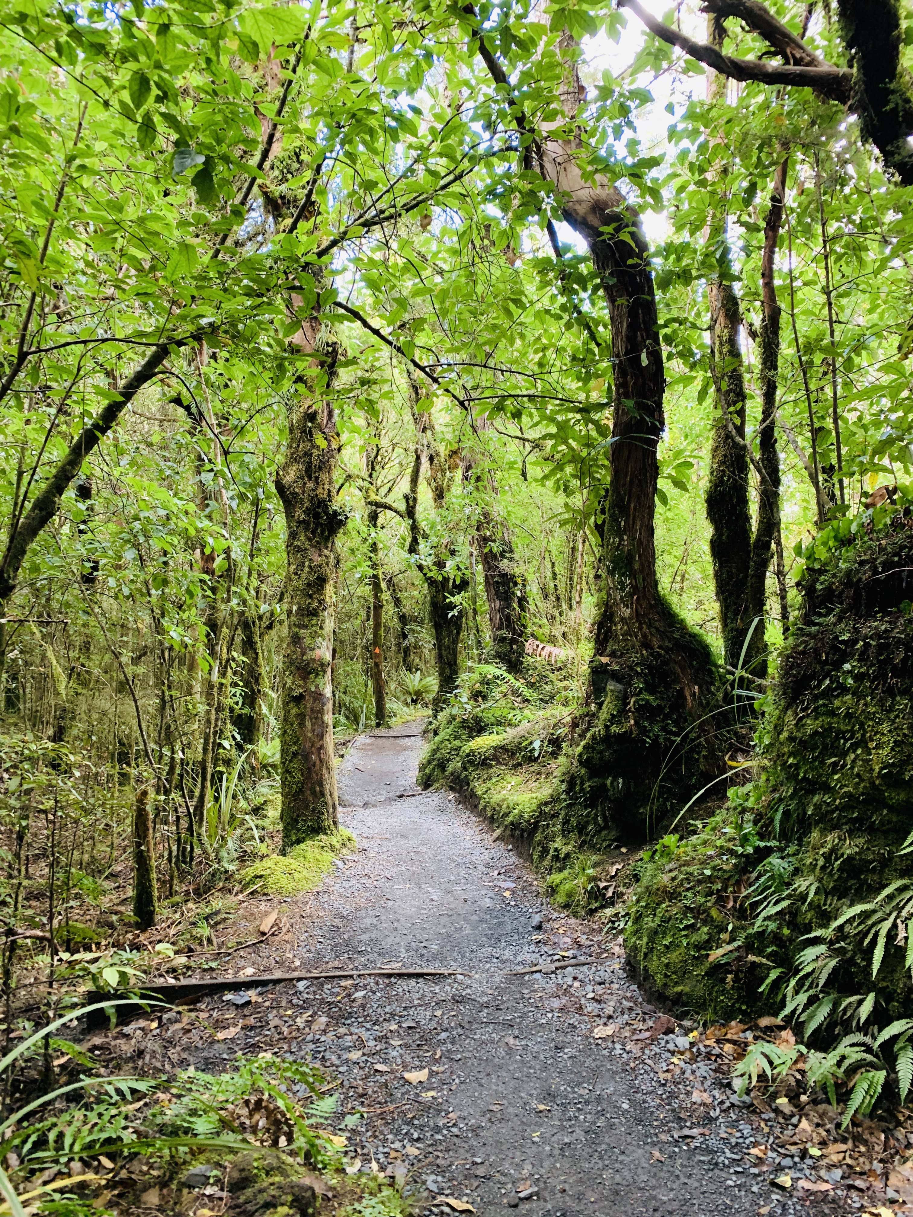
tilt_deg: +2.2
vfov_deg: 67.3
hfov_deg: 53.1
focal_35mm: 26
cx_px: 456
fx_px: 914
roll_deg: +0.1
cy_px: 608
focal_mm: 4.25
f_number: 1.8
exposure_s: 1/60
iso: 320
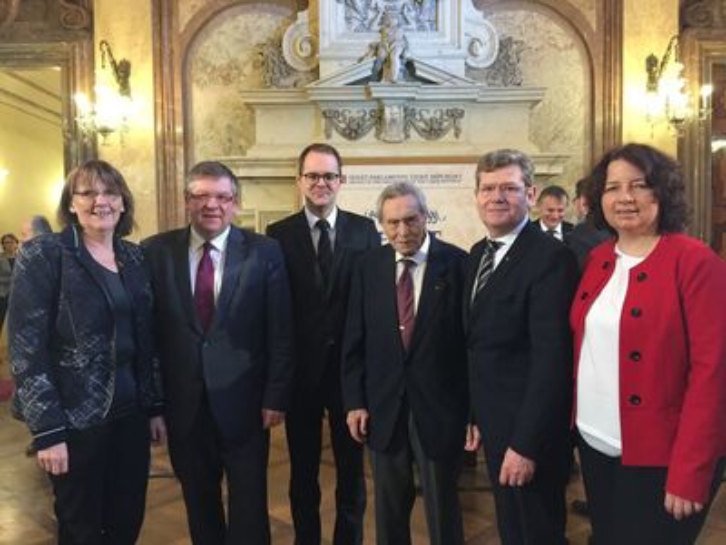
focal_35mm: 29
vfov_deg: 48.2
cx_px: 363
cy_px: 272
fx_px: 608
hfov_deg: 61.7
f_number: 2.2
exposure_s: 1/17
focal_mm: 4.15
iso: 125
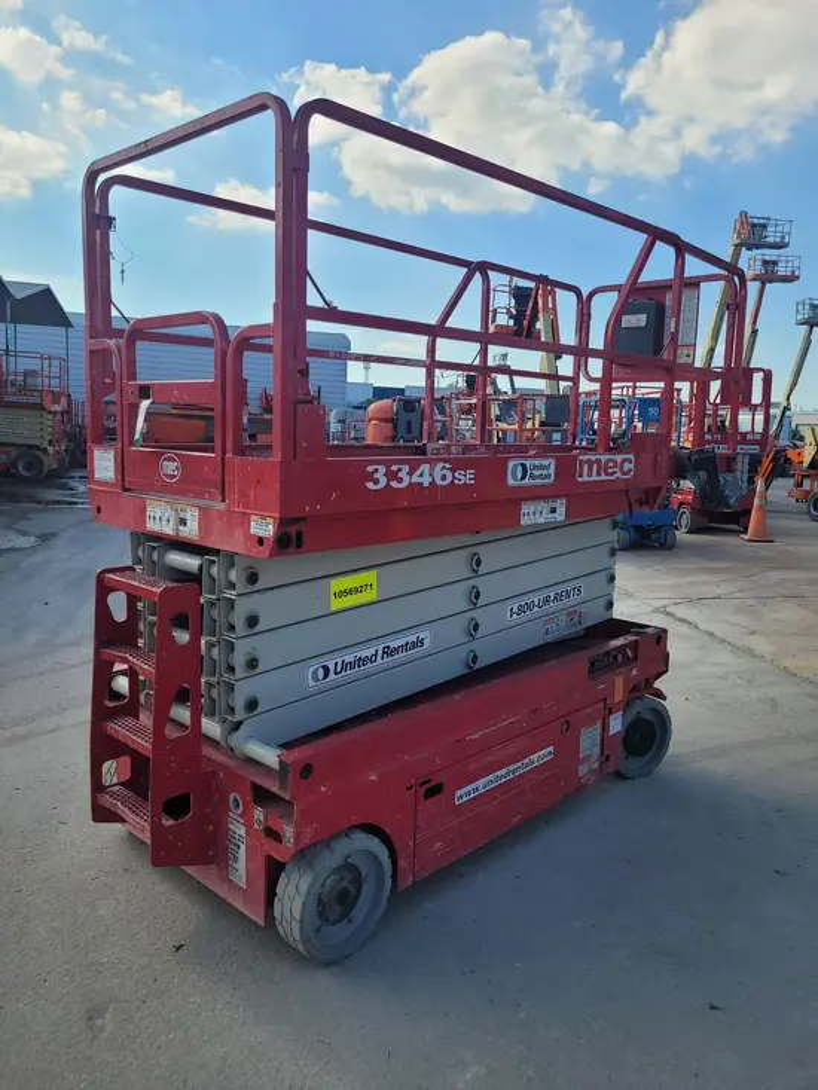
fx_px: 819
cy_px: 545
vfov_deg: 67.3
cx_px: 409
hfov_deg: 53.1
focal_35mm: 26
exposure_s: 1/1834
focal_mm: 5.4
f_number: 1.8
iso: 40
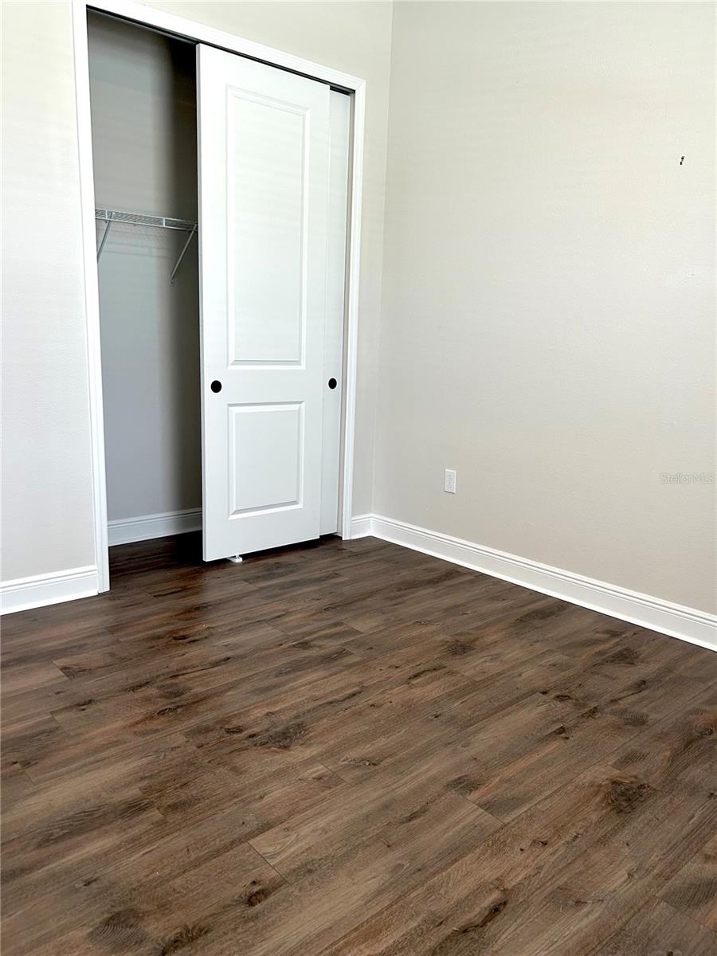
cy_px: 478
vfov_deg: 67.3
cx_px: 358
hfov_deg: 53.1
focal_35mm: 26
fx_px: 718
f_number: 1.5
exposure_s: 1/120
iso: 125
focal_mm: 5.7
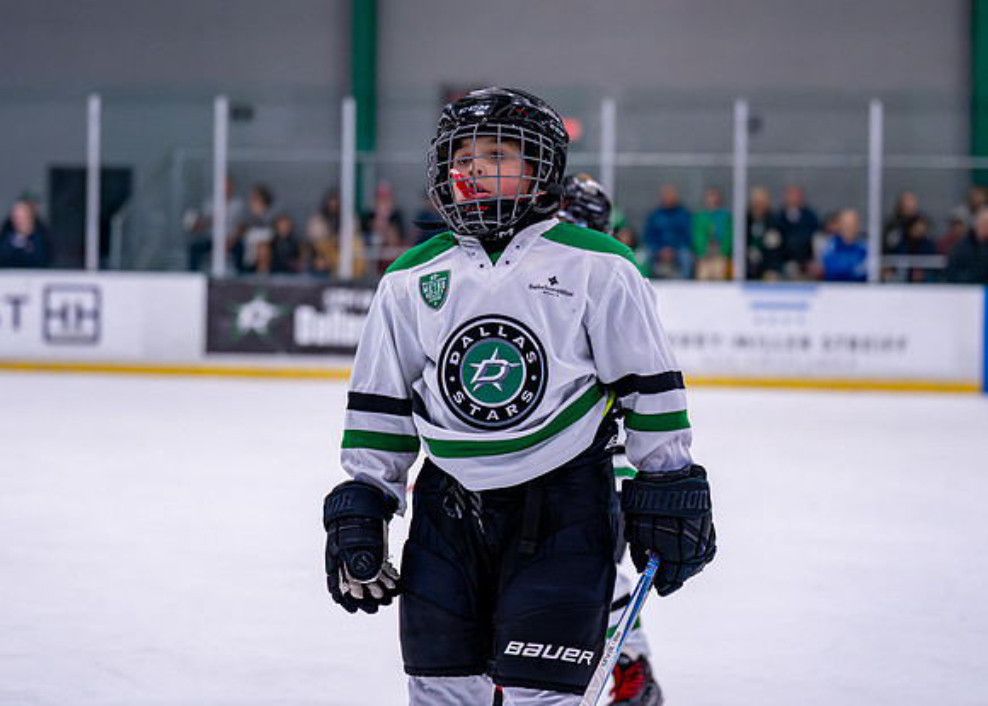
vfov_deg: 15.0
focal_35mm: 95
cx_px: 485
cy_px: 293
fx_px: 2675
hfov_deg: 20.9
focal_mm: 76
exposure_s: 1/1250
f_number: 2.8
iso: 2500
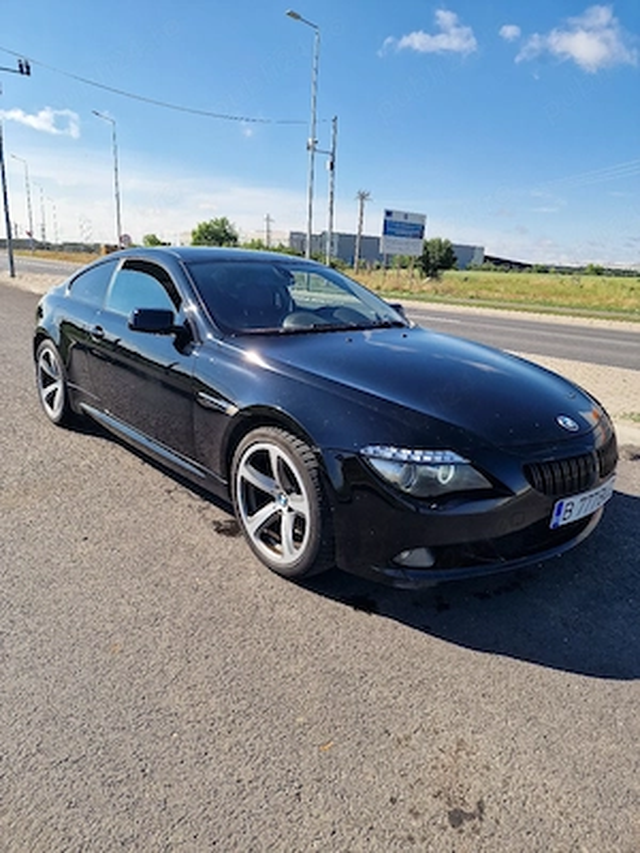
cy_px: 426
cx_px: 320
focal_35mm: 23
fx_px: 567
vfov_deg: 73.9
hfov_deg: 58.9
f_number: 1.8
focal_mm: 6.4
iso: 50
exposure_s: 1/909
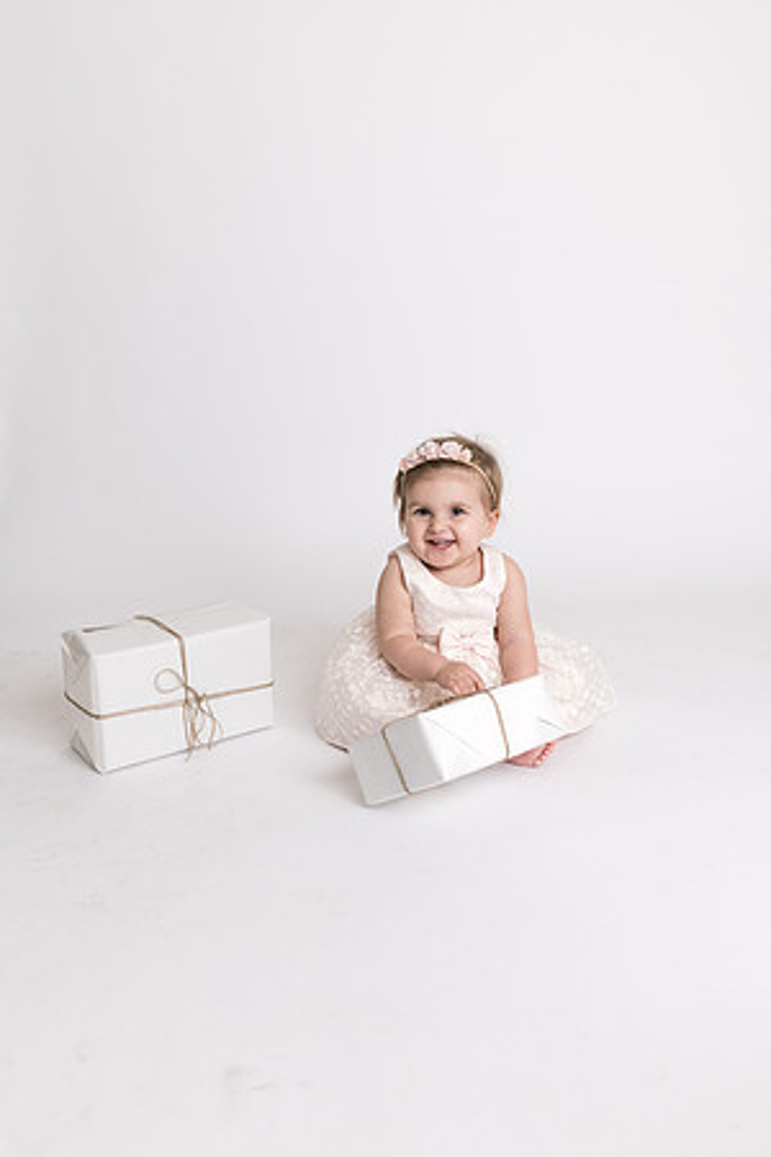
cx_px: 386
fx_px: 1124
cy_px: 578
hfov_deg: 37.9
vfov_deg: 54.4
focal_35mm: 35
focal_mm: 35
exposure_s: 1/200
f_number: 5.6
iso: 200
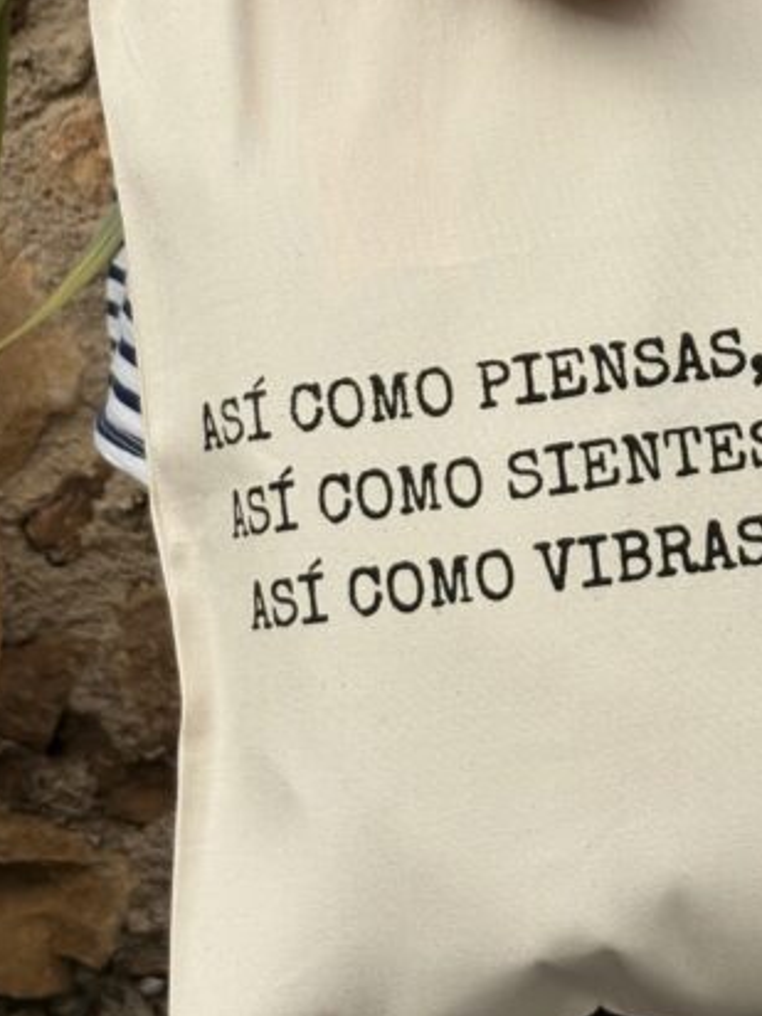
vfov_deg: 19.3
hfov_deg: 14.6
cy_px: 217
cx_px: 604
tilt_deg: -5.7
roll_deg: -0.9
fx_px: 2964
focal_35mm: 101
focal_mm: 5.96
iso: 32
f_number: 1.6
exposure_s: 1/1339
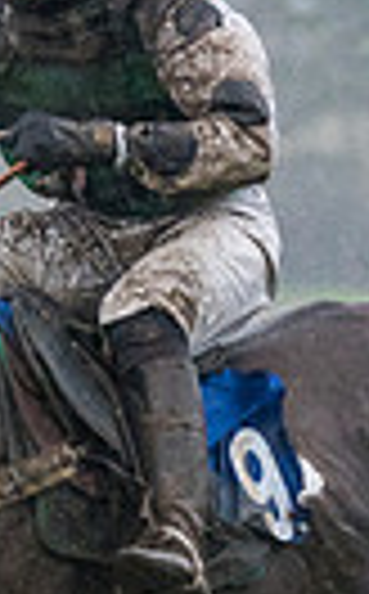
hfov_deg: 1.3
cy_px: 733
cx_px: -160
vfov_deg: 2.1
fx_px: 16145
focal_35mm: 999
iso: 1600
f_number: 4
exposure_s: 1/1600
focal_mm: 135
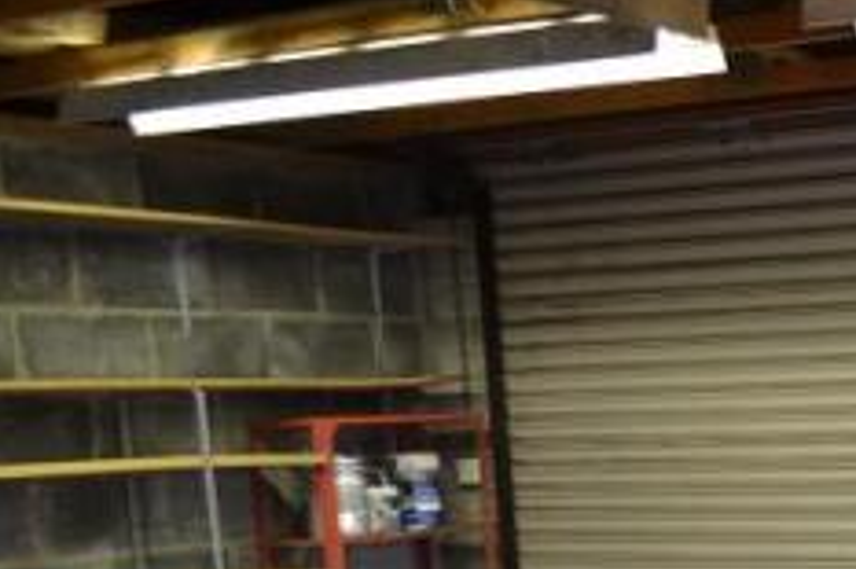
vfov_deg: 16.8
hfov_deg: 23.4
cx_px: 1132
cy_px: 762
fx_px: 1806
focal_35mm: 76
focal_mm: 18
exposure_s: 1/15
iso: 560
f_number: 3.5
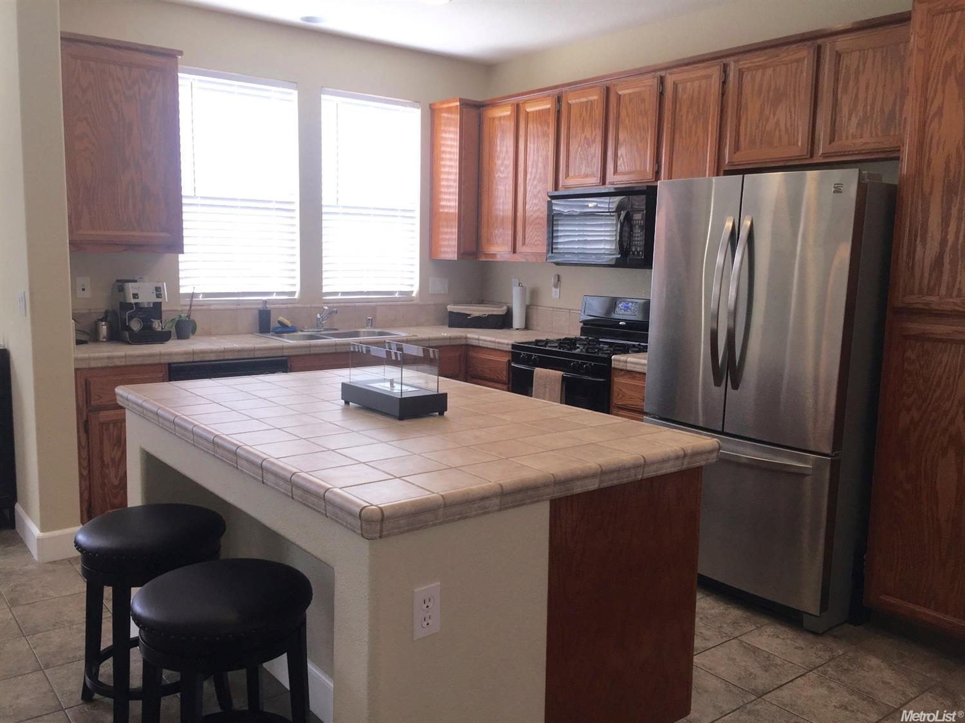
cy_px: 362
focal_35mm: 29
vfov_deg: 48.2
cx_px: 482
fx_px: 808
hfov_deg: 61.7
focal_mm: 4.15
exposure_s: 1/59
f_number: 2.2
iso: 32
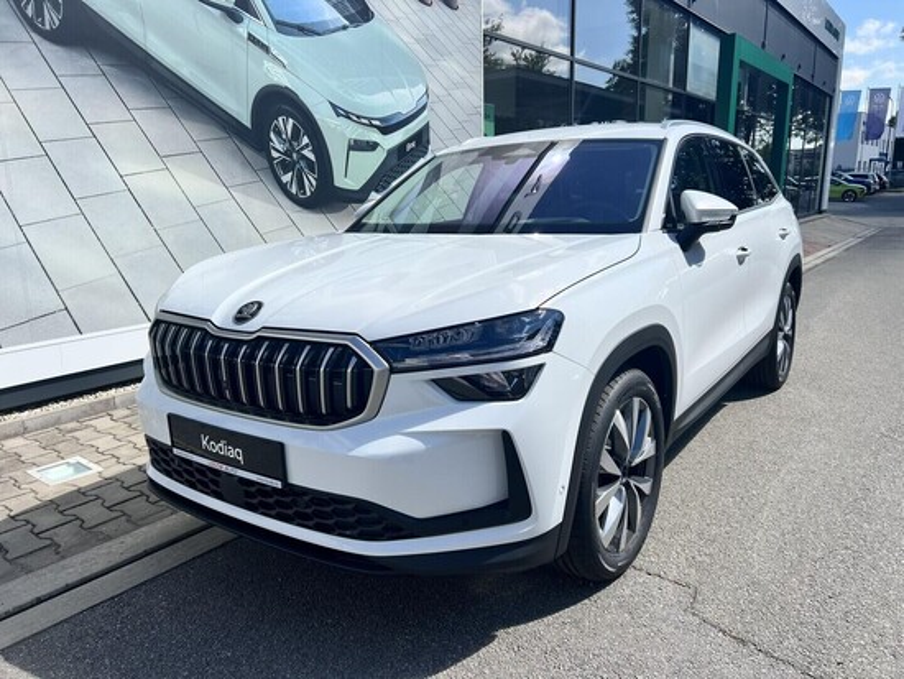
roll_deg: +1.4
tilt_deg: -12.9
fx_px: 679
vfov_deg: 53.1
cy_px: 340
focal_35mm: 26
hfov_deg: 67.3
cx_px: 452
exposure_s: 1/4831
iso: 50
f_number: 1.5
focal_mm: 5.7
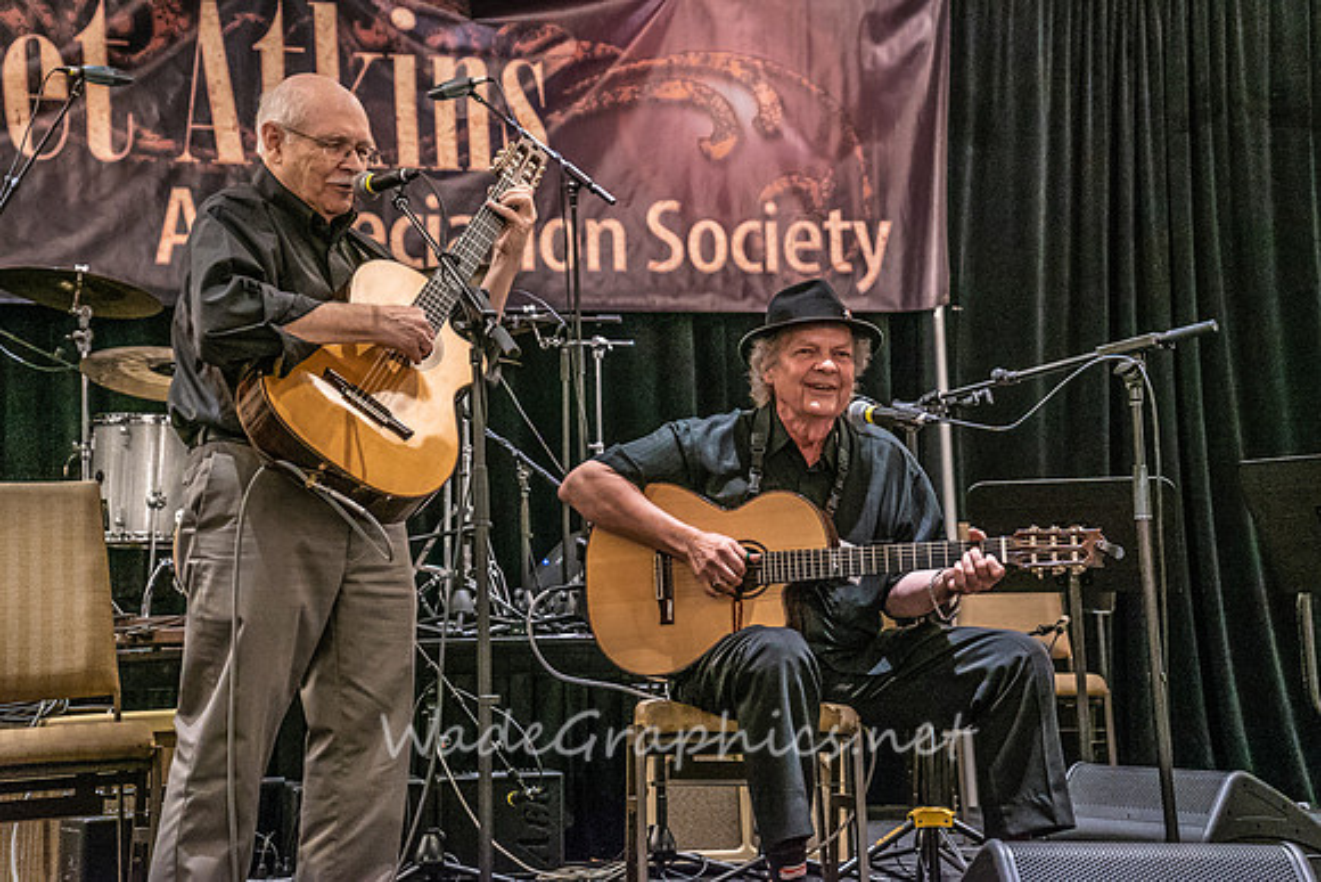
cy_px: 435
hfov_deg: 28.3
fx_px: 2624
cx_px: 661
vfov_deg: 19.1
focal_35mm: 71
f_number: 5.6
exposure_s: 1/160
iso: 8000
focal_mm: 70
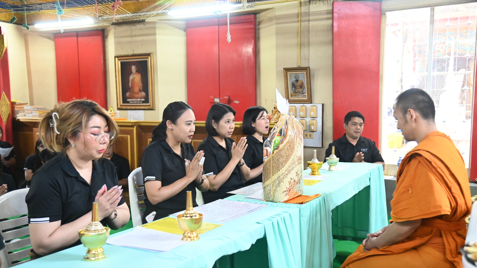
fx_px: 468
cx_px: 239
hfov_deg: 54.0
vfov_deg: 32.0
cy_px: 143
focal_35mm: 37
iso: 8000
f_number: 4
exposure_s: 1/100
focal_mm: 35
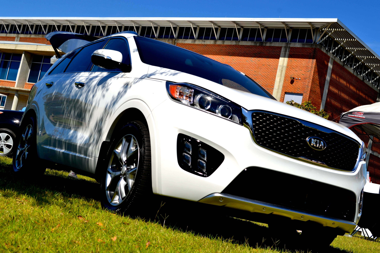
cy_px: 126
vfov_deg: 25.1
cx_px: 190
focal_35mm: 54
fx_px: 570
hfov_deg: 36.9
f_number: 8
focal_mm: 36
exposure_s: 1/250
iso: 100
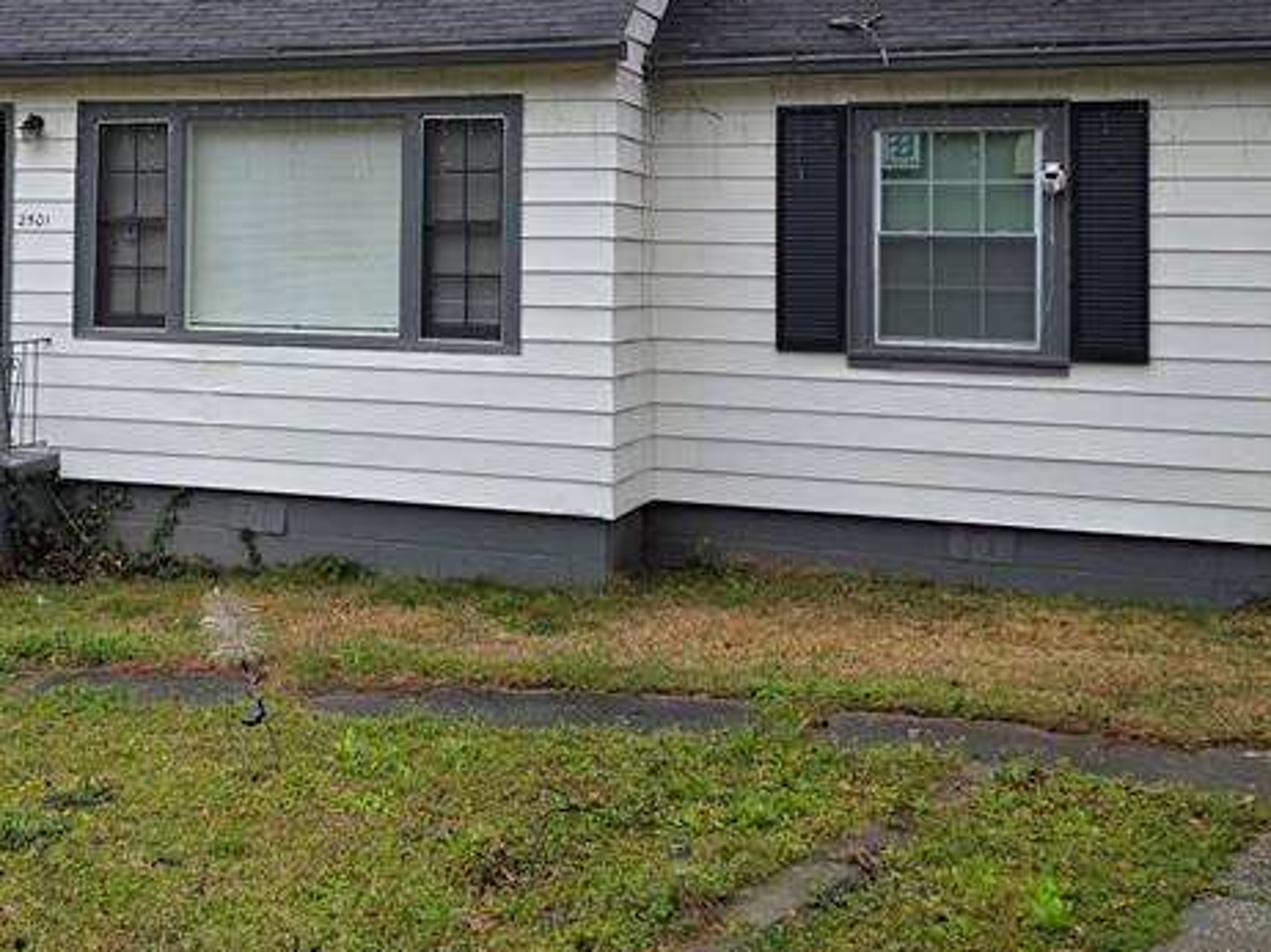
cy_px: 201
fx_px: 1872
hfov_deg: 36.4
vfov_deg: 28.0
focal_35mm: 51
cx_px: 286
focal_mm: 6.3
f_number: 1.7
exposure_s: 1/1686
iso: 80
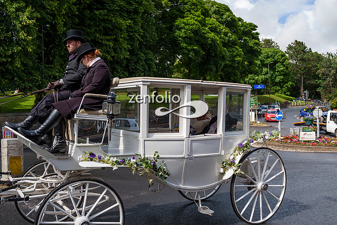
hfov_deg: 53.4
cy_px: 122
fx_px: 334
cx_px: 194
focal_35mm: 36
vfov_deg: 37.2
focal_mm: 28
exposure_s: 1/2000
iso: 200
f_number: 3.5
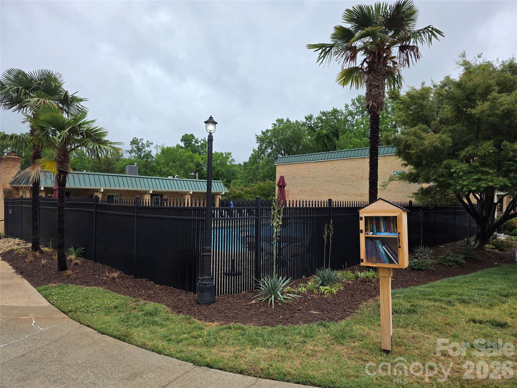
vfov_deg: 58.9
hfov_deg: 73.9
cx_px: 258
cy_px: 194
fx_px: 344
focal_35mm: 23
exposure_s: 1/3333
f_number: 1.7
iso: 80
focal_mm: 6.3
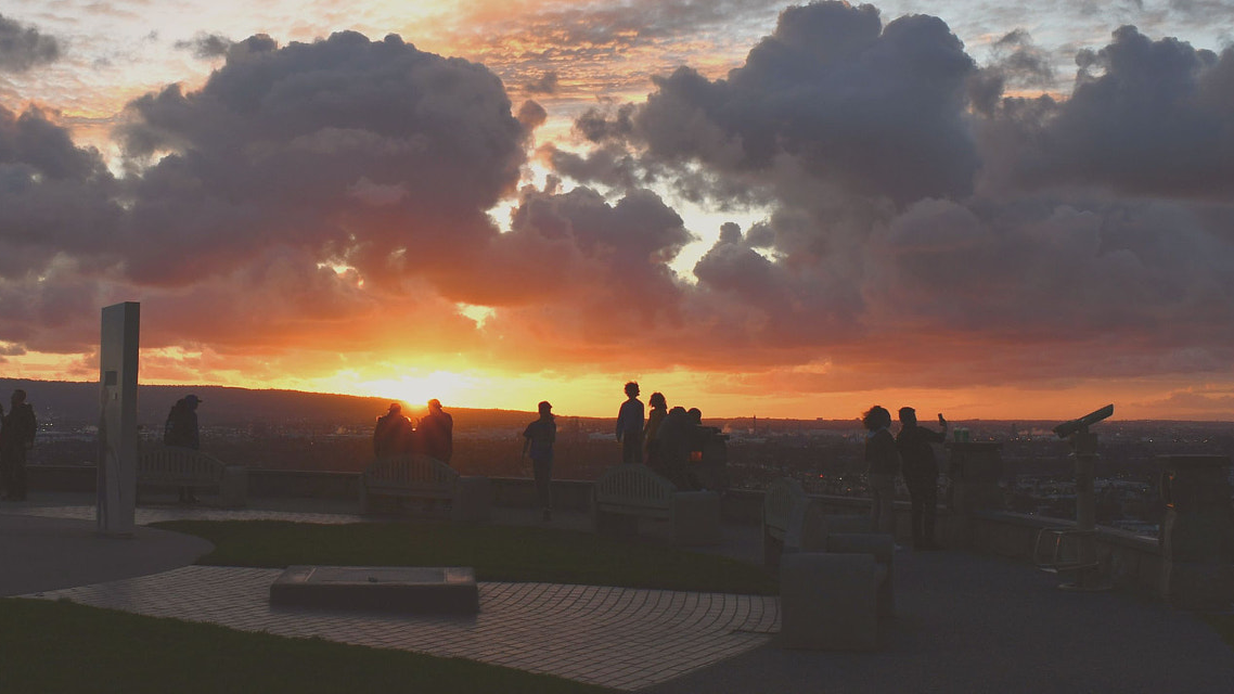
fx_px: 1734
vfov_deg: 22.6
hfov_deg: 39.1
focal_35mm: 53
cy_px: 248
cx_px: 522
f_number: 6.3
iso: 200
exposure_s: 1/250
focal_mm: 24
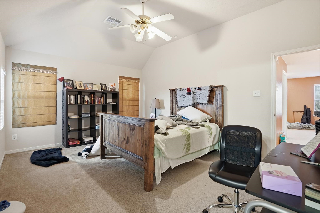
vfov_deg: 73.7
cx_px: 160
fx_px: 142
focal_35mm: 16
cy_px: 106
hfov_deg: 96.7
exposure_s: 1/15
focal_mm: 16
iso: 800
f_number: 8
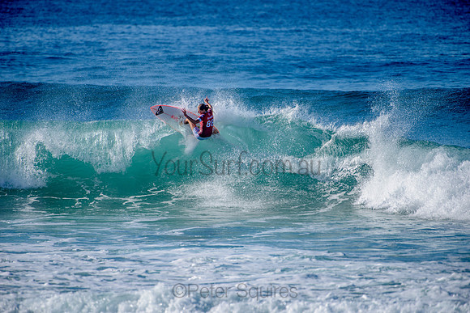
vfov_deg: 2.8
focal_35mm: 500
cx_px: 235
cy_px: 156
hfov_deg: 4.1
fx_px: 6529
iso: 110
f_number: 5.6
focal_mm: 500
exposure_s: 1/1600
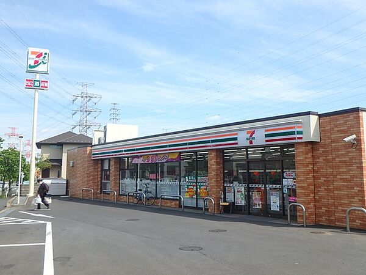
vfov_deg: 41.8
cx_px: 183
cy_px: 138
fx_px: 359
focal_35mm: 34
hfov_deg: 54.0
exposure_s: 1/500
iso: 125
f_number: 4.9
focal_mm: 6
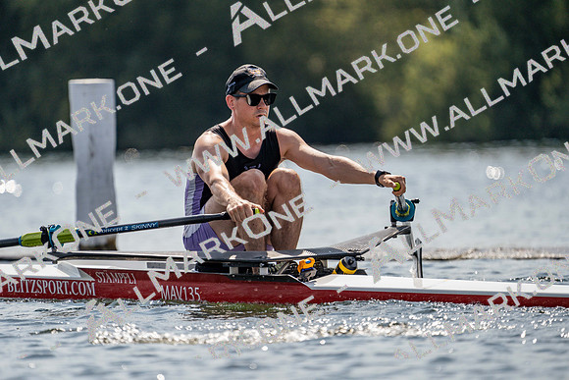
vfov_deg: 2.3
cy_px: 190
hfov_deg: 3.4
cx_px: 284
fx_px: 9485
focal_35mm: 600
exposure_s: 1/1600
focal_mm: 600
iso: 200
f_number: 6.3
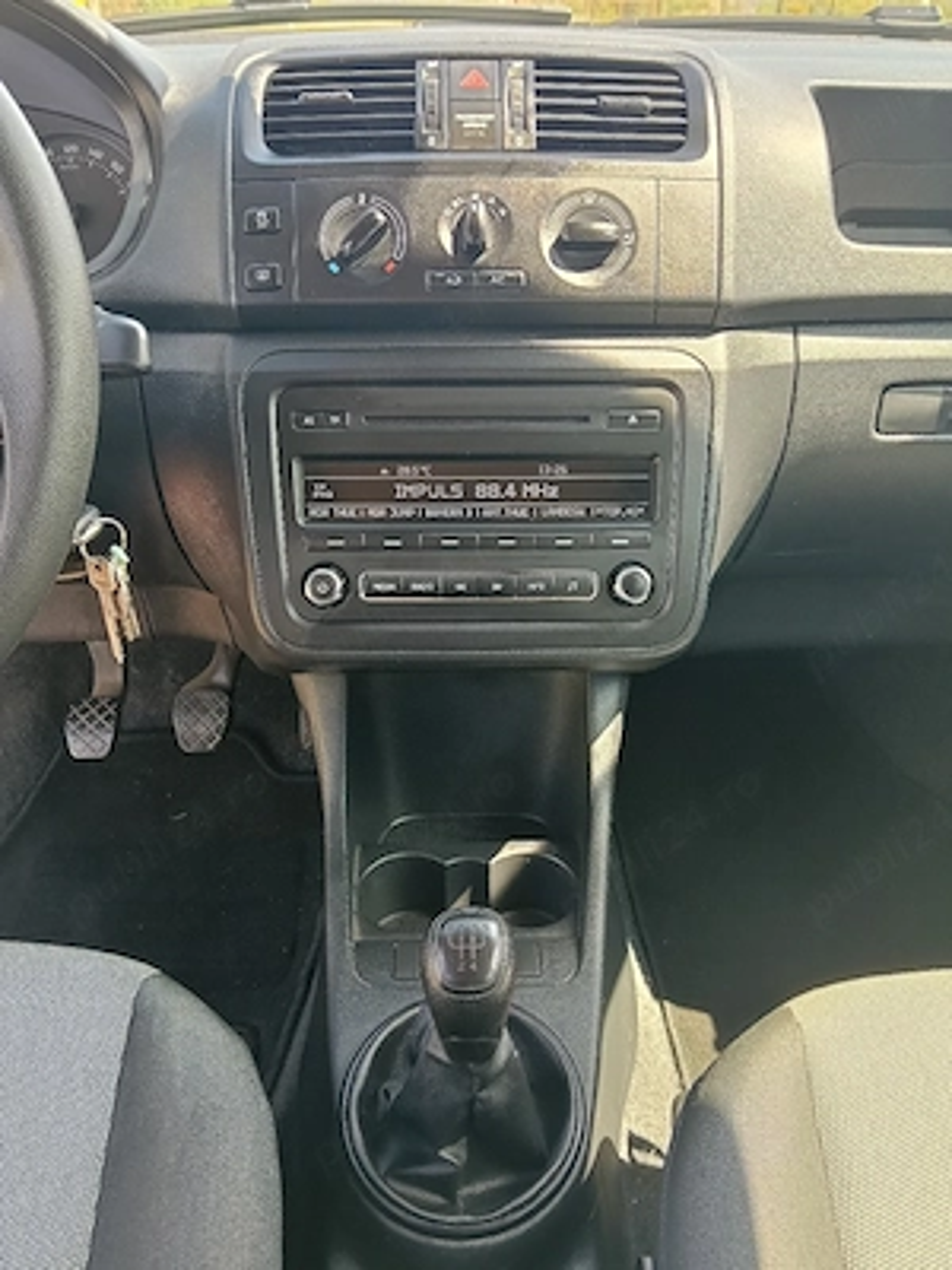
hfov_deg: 51.4
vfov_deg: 65.3
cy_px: 635
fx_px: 990
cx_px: 476
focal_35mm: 27
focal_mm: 3.98
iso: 320
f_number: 1.8
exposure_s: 1/101
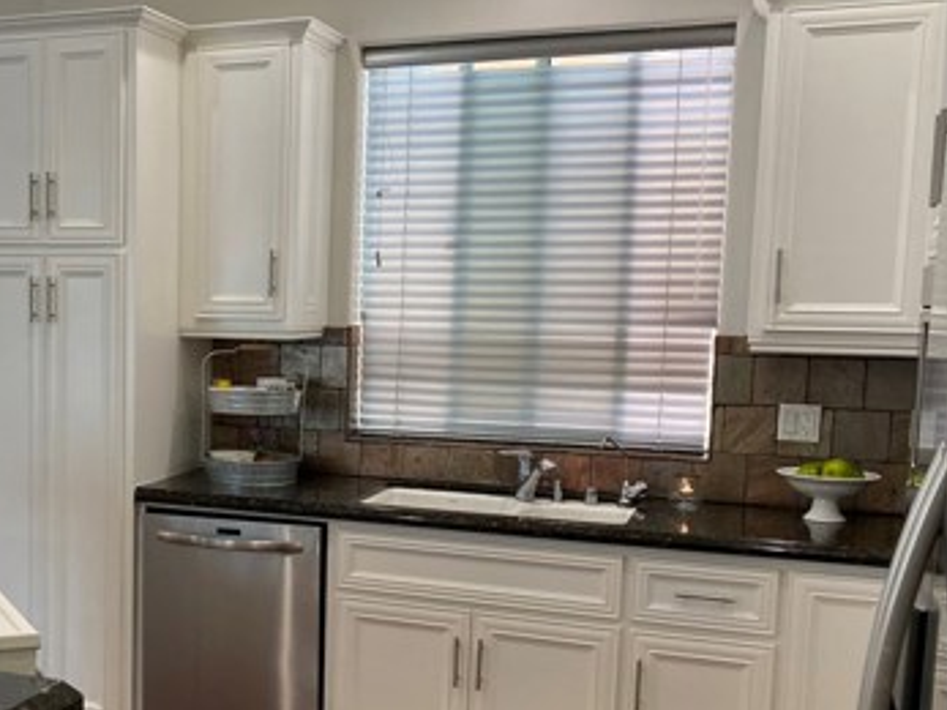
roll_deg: -1.2
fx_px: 1313
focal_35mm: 48
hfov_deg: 38.0
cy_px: 453
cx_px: 169
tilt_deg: -5.6
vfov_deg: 30.1
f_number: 1.8
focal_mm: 4.25
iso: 100
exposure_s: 1/120
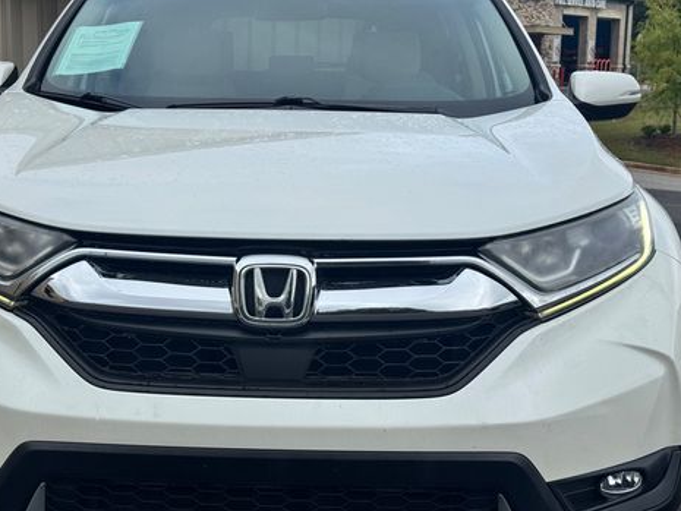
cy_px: 280
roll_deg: -0.7
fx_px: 1299
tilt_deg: -8.8
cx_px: 271
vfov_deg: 22.3
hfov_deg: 29.3
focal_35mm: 66
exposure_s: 1/4975
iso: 64
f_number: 1.78
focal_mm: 6.76
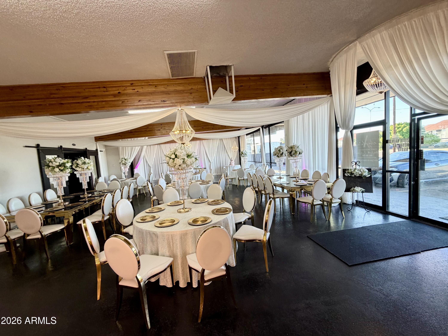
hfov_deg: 102.1
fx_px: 181
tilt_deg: -1.9
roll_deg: +3.4
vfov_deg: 85.7
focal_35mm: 14
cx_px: 224
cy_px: 168
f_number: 2.2
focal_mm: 2.22
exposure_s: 1/120
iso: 160
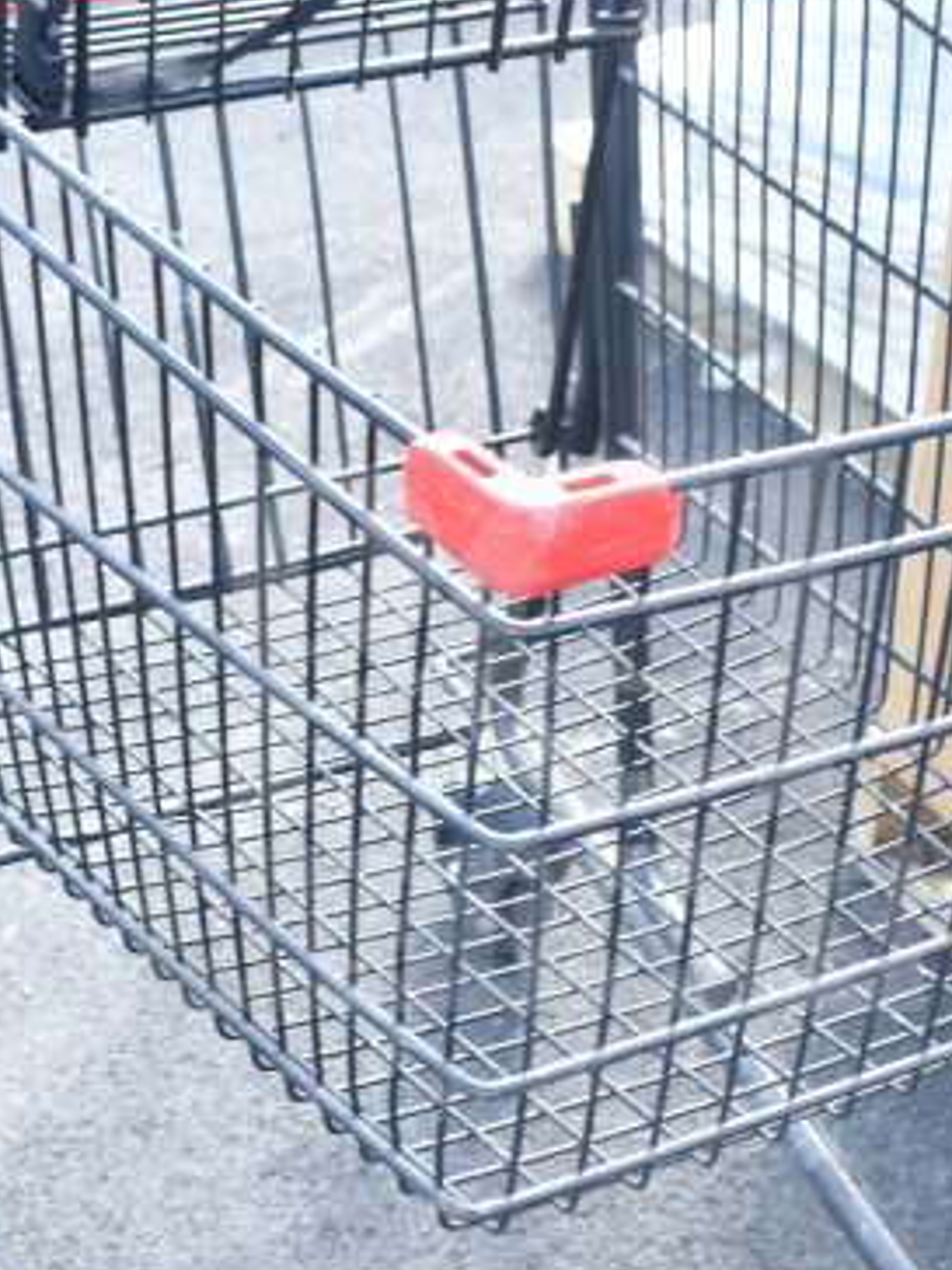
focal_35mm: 76
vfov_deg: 25.6
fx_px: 2795
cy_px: 734
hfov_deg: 19.3
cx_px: 530
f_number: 4
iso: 200
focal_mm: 21
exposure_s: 1/60
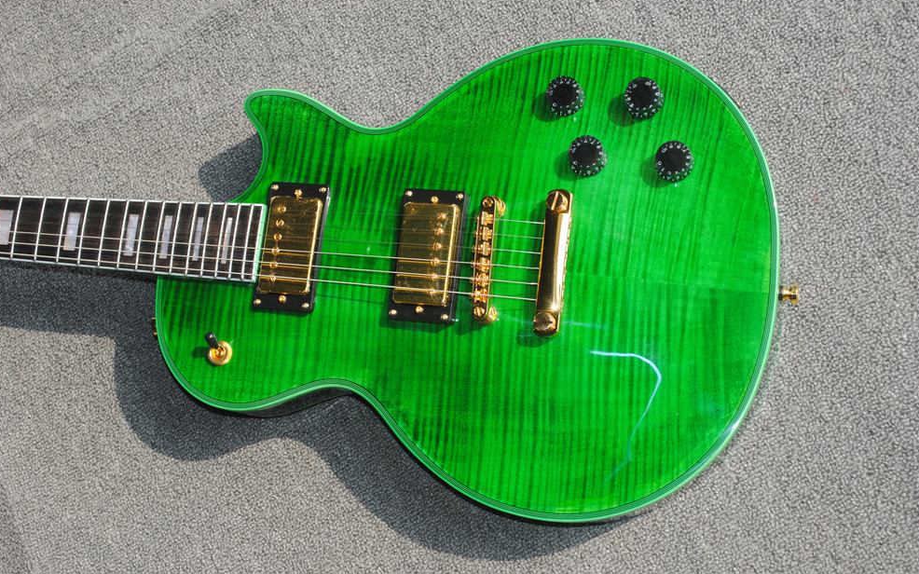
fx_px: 1478
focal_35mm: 59
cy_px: 290
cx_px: 460
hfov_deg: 34.6
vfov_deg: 22.0
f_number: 7.1
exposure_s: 1/200
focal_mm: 38
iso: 100
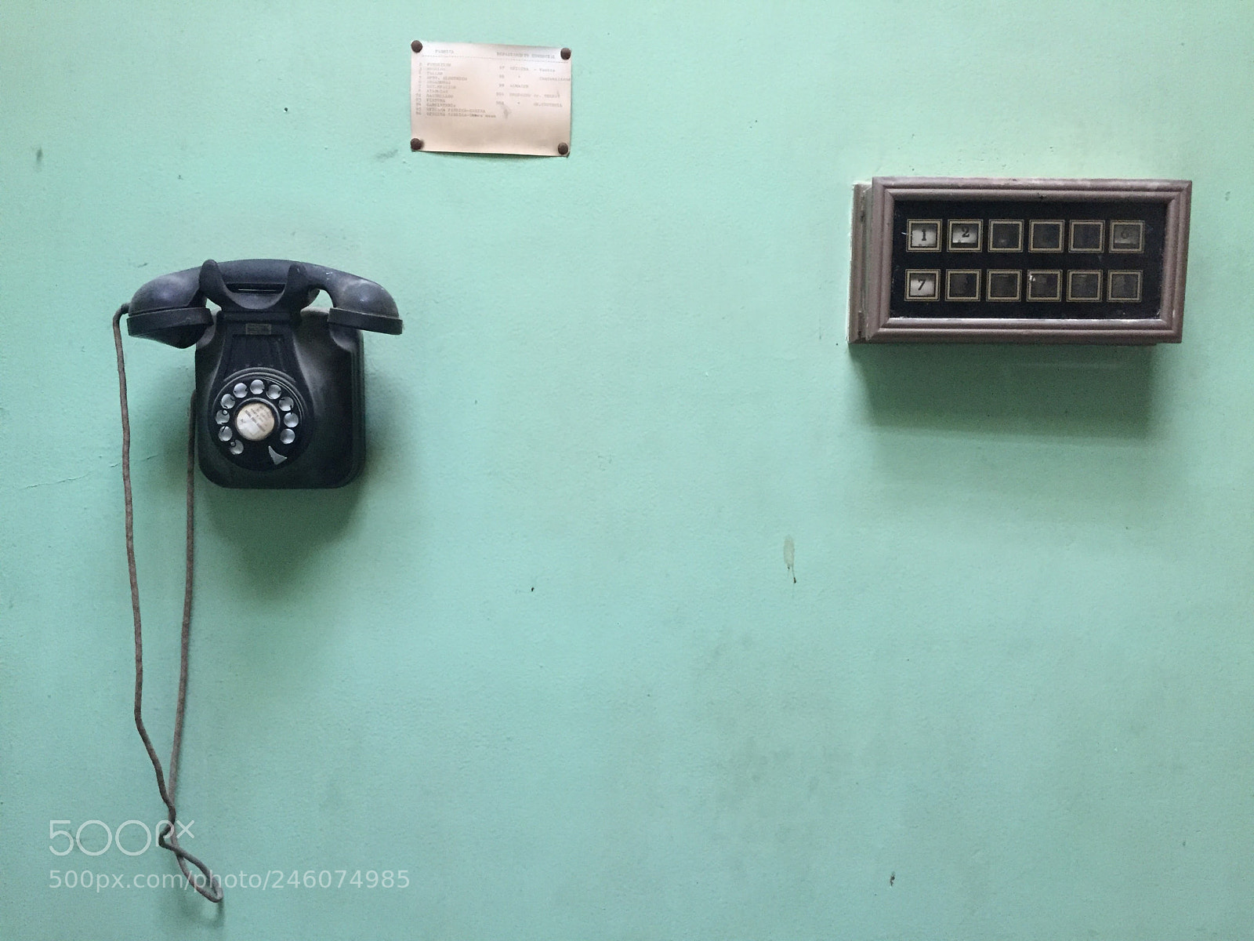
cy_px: 470
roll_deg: -1.2
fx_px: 1051
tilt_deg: -5.3
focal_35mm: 29
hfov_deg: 61.7
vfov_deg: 48.2
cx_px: 627
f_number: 2.2
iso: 250
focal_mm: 4.15
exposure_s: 1/17
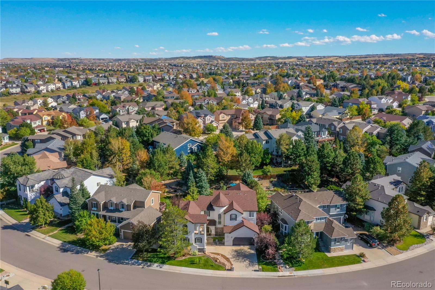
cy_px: 145
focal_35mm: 28
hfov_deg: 65.5
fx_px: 338
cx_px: 218
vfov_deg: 46.4
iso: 800
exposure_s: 1/1600
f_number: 8
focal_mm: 10.26
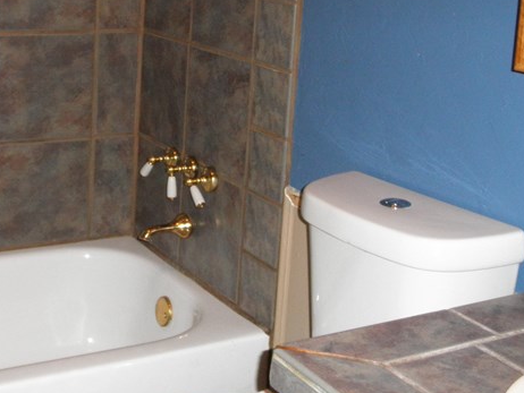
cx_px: 155
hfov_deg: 30.8
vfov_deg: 23.1
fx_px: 939
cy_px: 42
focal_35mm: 62
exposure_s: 1/30
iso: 200
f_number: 3
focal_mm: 5
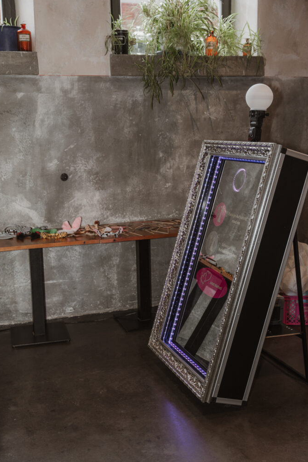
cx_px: 153
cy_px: 231
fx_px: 553
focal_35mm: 43
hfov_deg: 31.1
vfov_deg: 45.3
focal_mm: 42.1
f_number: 2.8
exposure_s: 1/250
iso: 500
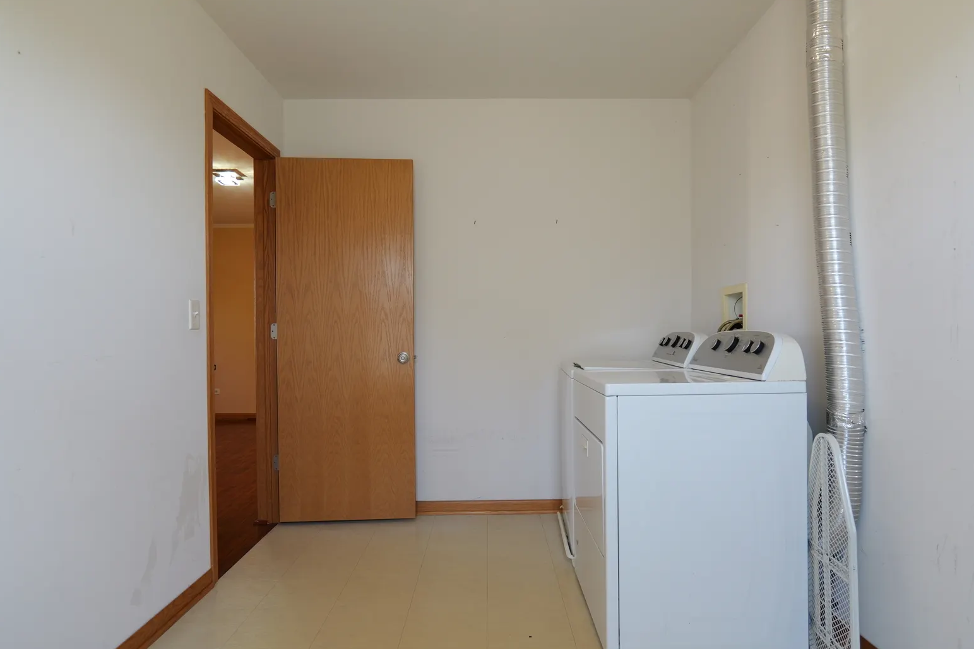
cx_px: 485
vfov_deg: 59.5
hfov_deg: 81.2
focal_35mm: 21
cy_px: 337
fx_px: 568
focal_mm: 20
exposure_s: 1/60
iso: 800
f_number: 3.5
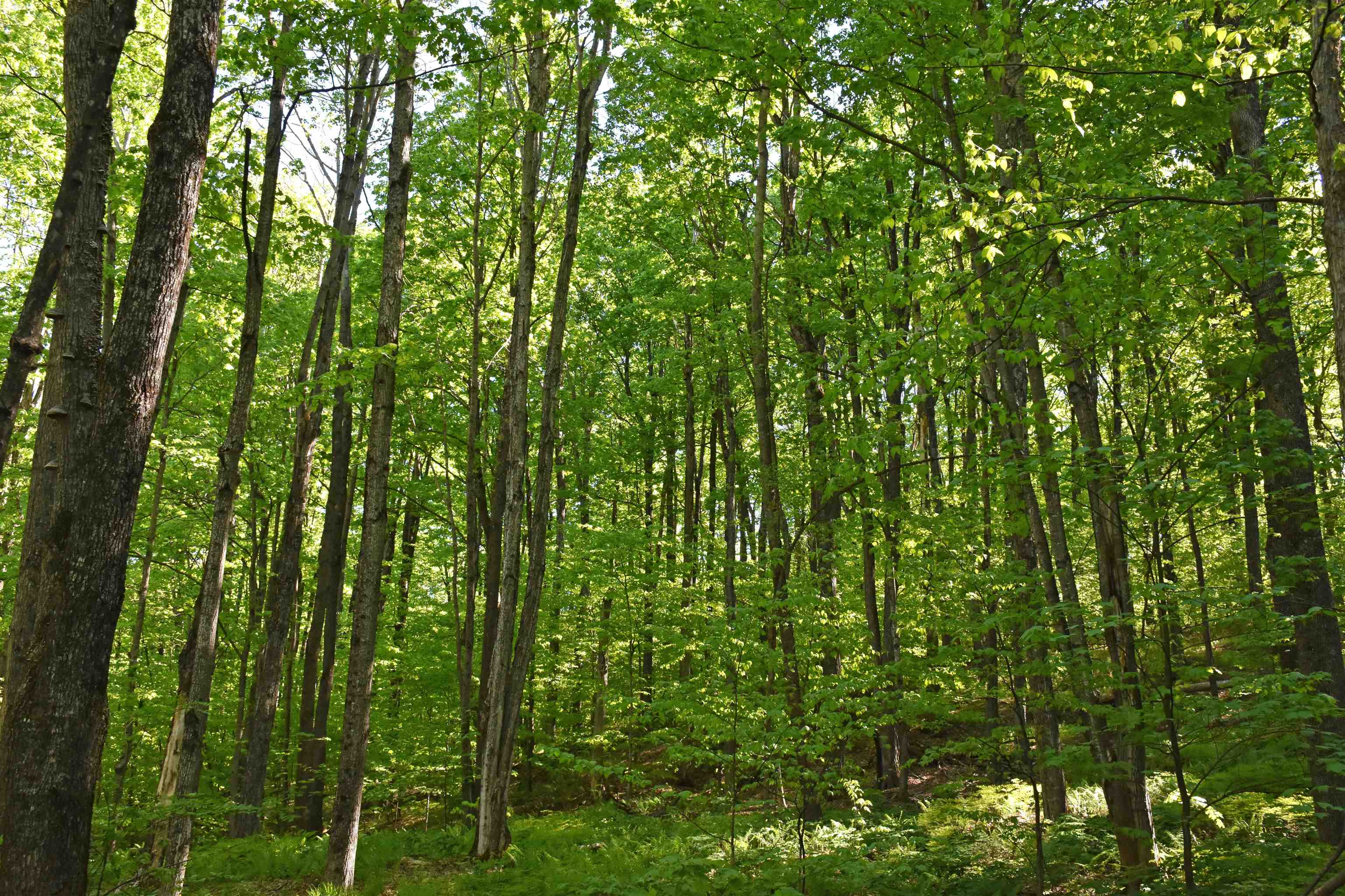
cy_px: 448
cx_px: 672
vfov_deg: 38.4
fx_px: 1289
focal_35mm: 34
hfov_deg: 55.1
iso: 800
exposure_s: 1/200
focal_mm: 23
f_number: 7.1
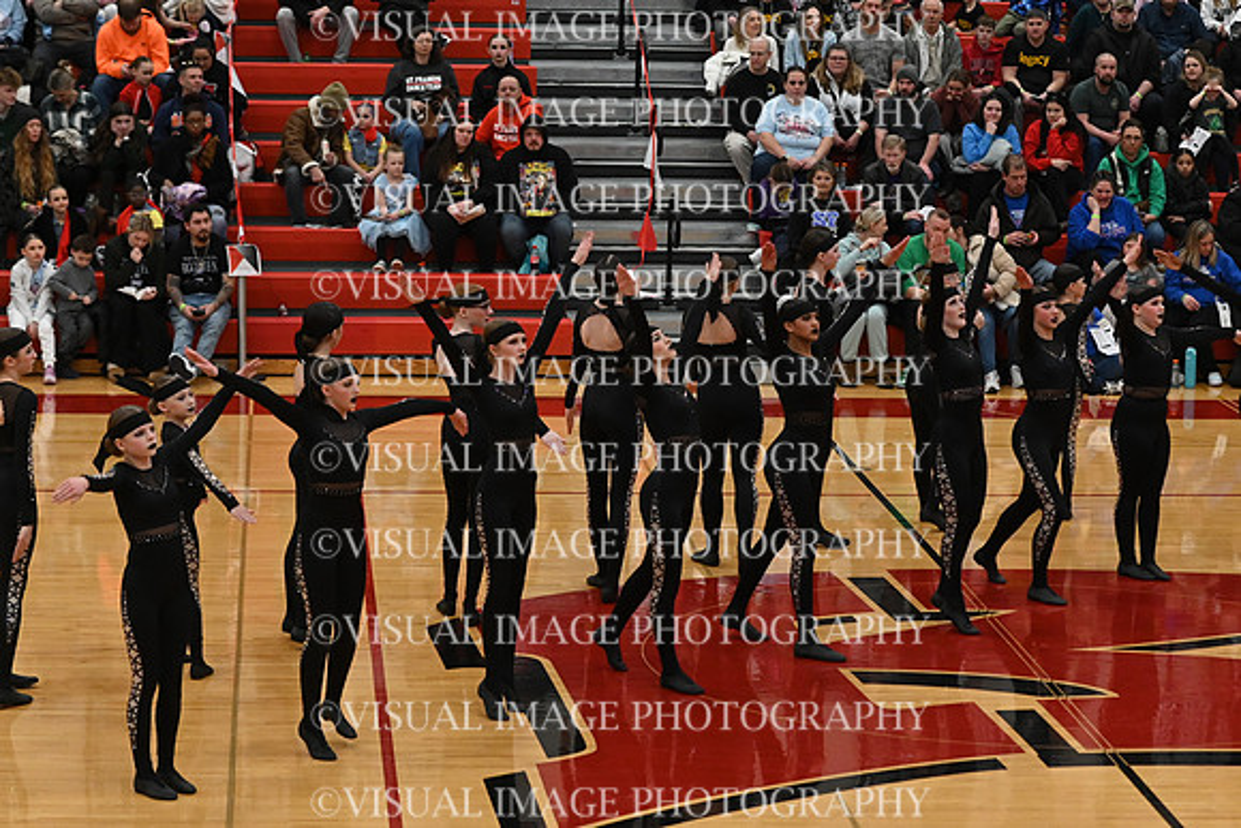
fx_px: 3620
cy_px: 414
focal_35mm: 105
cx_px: 620
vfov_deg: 13.0
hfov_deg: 19.5
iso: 3200
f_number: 4
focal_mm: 70
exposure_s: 1/400
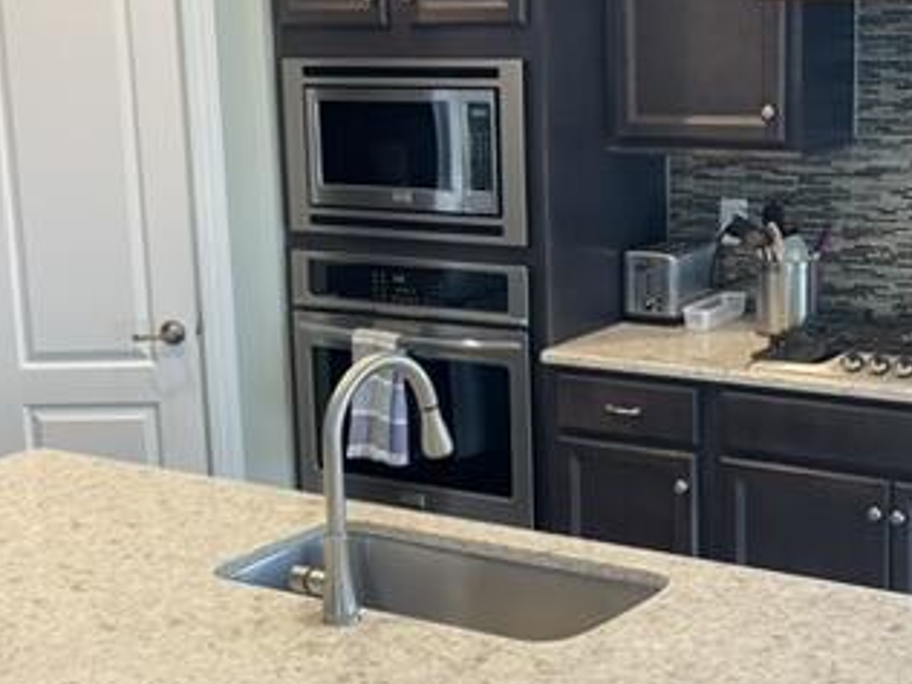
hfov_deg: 24.7
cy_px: 416
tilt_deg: -13.8
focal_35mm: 79
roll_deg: +2.6
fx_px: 2081
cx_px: 369
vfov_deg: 18.6
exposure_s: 1/40
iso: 160
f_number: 2
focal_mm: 6
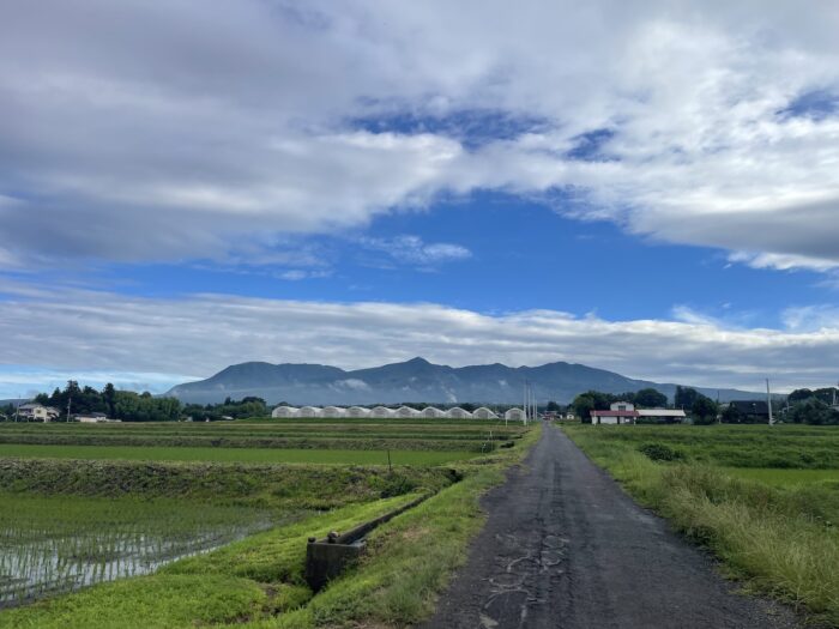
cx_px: 420
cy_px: 314
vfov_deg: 54.9
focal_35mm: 25
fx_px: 606
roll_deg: -1.5
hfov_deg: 69.4
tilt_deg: +10.4
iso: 32
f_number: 1.6
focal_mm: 5.1
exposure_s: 1/4202
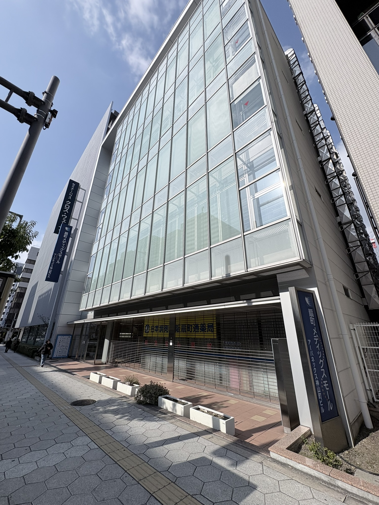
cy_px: 252
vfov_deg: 102.1
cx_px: 190
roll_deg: -0.8
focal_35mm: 14
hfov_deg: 85.7
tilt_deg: +22.0
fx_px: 204
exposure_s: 1/3106
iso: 50
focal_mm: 2.22
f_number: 2.2
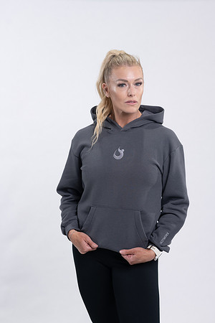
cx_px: 108
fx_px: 761
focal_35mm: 85
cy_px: 162
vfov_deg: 23.9
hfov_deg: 16.1
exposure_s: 1/125
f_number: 4
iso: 200
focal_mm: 85
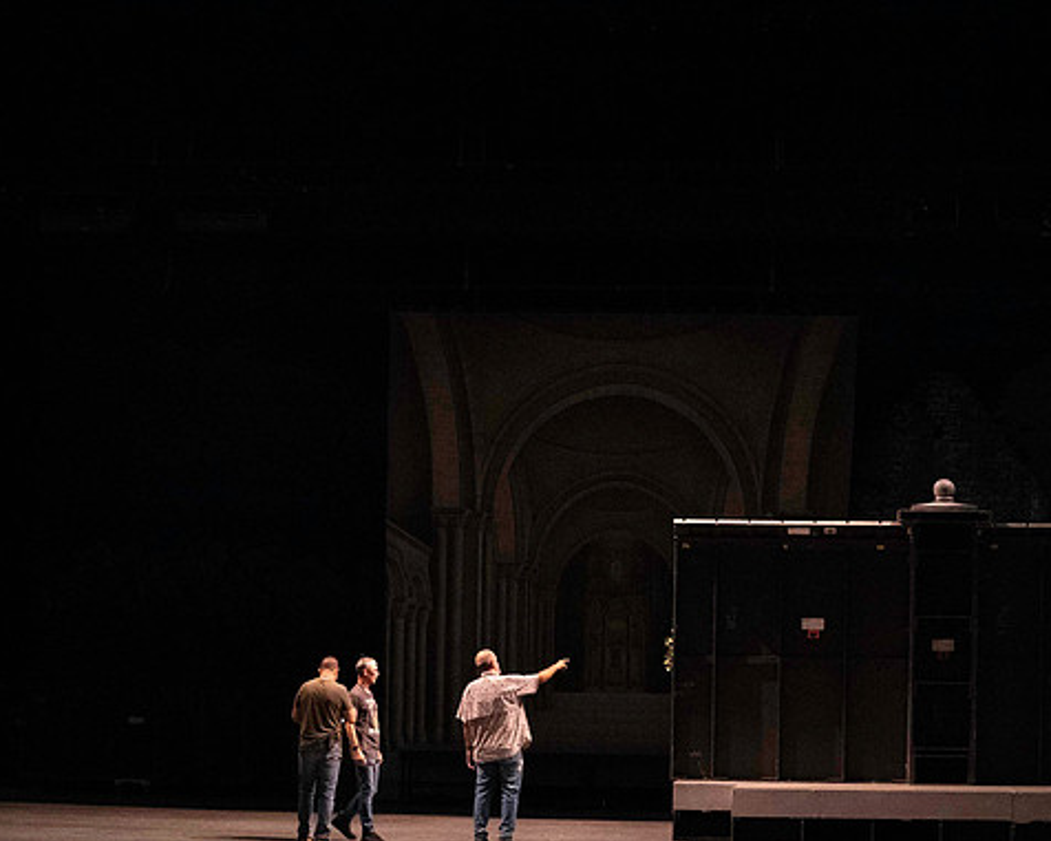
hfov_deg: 23.8
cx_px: 631
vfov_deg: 19.2
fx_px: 2489
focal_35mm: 80
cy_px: 425
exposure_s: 1/320
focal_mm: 70
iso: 25600
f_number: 5
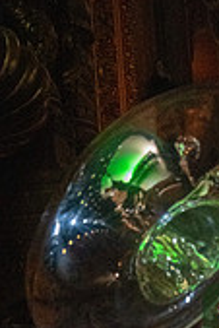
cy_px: 336
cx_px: 289
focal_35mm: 64
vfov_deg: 29.2
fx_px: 583
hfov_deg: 19.5
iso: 20000
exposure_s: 1/500
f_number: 2.8
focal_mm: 24
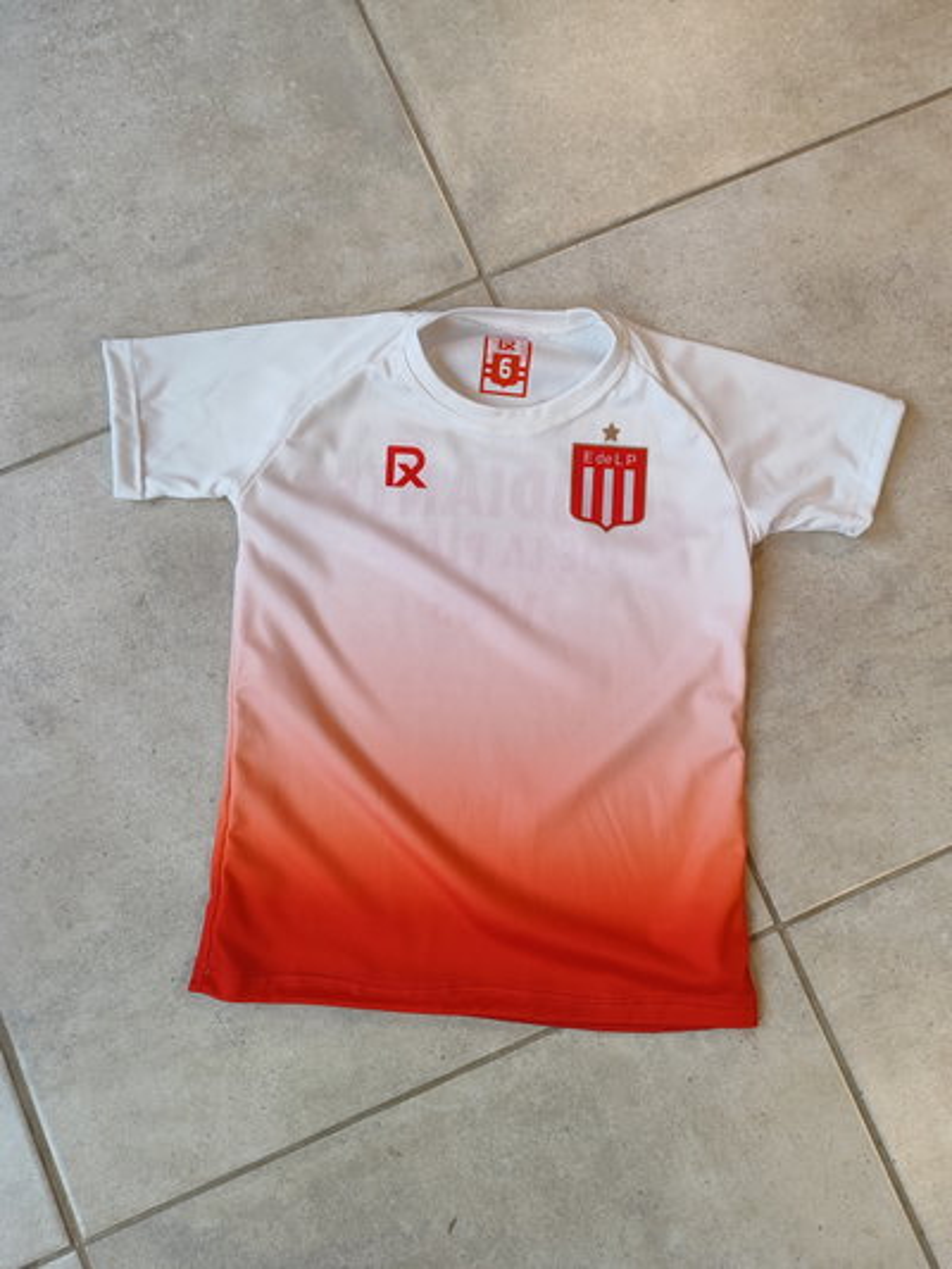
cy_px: 634
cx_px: 476
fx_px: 880
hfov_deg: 56.8
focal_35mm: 24
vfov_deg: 71.6
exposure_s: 1/100
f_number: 1.89
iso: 763
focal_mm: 5.89
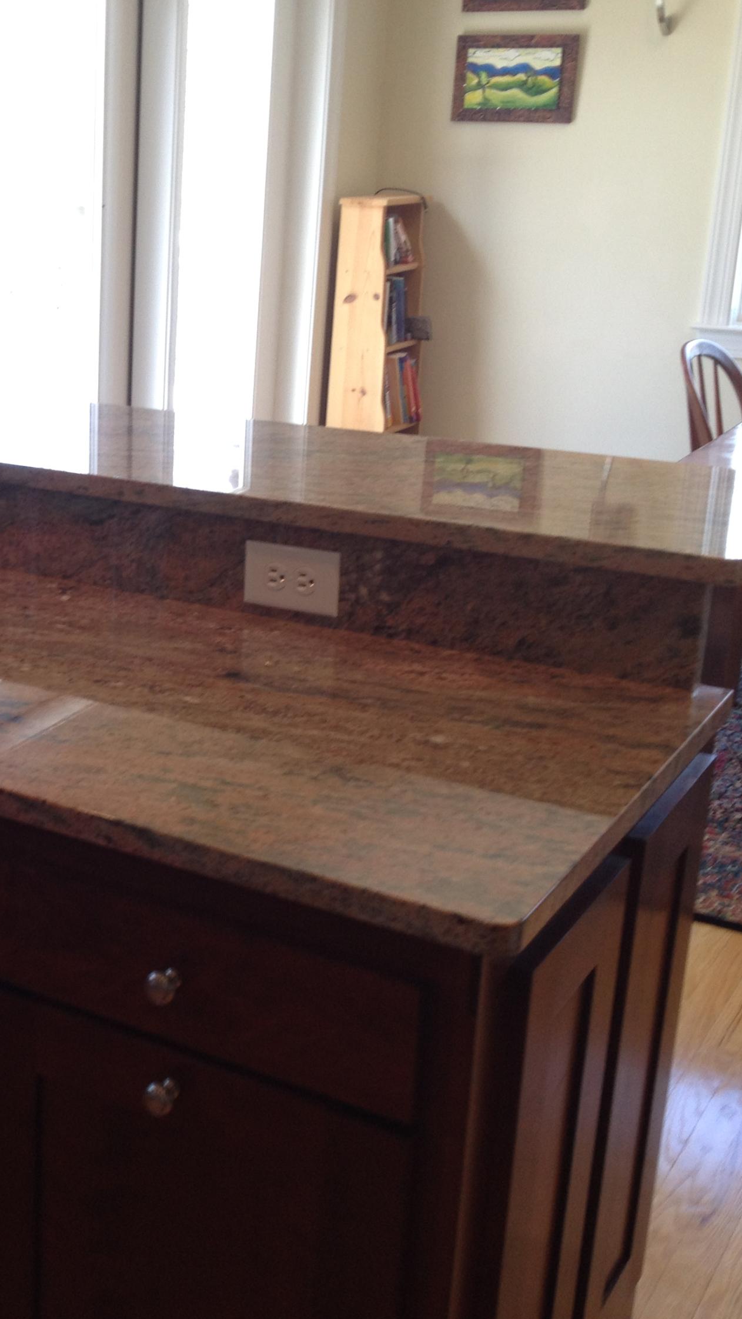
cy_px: 660
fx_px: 1784
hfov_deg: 22.6
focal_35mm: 51
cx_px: -2
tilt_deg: -19.7
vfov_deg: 40.6
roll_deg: +0.8
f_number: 2.4
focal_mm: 4.28
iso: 50
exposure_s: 1/40
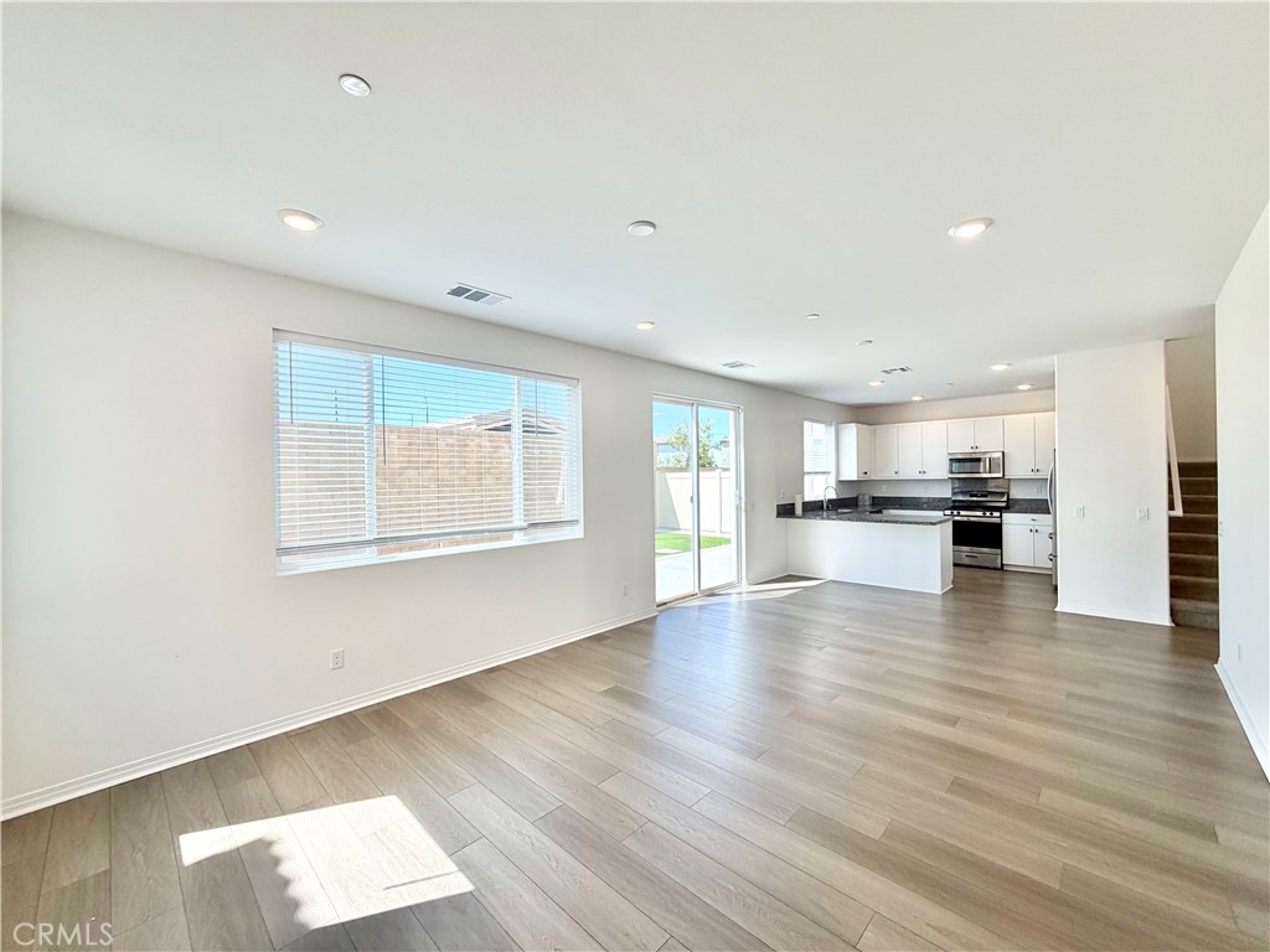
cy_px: 476
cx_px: 635
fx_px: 514
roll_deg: +1.0
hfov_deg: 102.1
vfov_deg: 85.7
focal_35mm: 14
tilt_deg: -0.2
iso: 40
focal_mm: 2.22
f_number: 2.2
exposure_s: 1/219
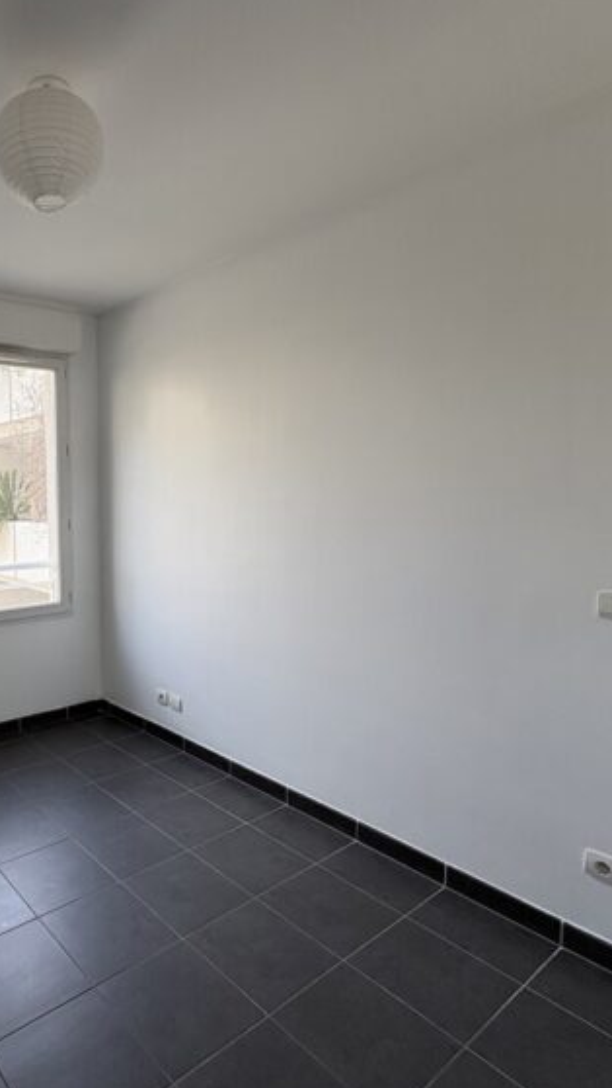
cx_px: 82
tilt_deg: -4.4
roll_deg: +1.1
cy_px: 550
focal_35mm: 21
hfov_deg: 48.9
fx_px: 606
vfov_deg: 83.8
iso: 64
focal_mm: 2.22
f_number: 2.2
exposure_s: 1/99
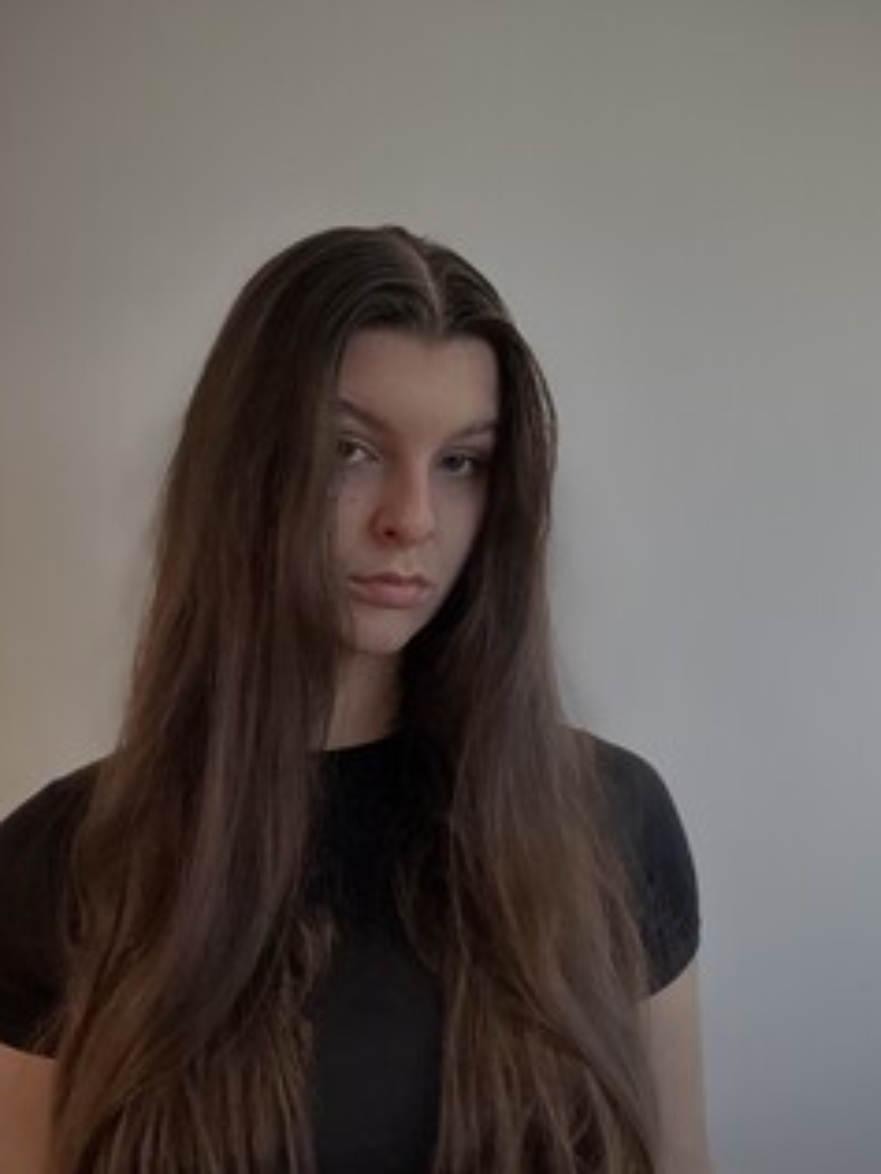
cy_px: 531
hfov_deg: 37.7
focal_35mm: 38
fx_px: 1290
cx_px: 405
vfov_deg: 48.9
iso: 640
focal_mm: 2.69
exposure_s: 1/25
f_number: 1.9
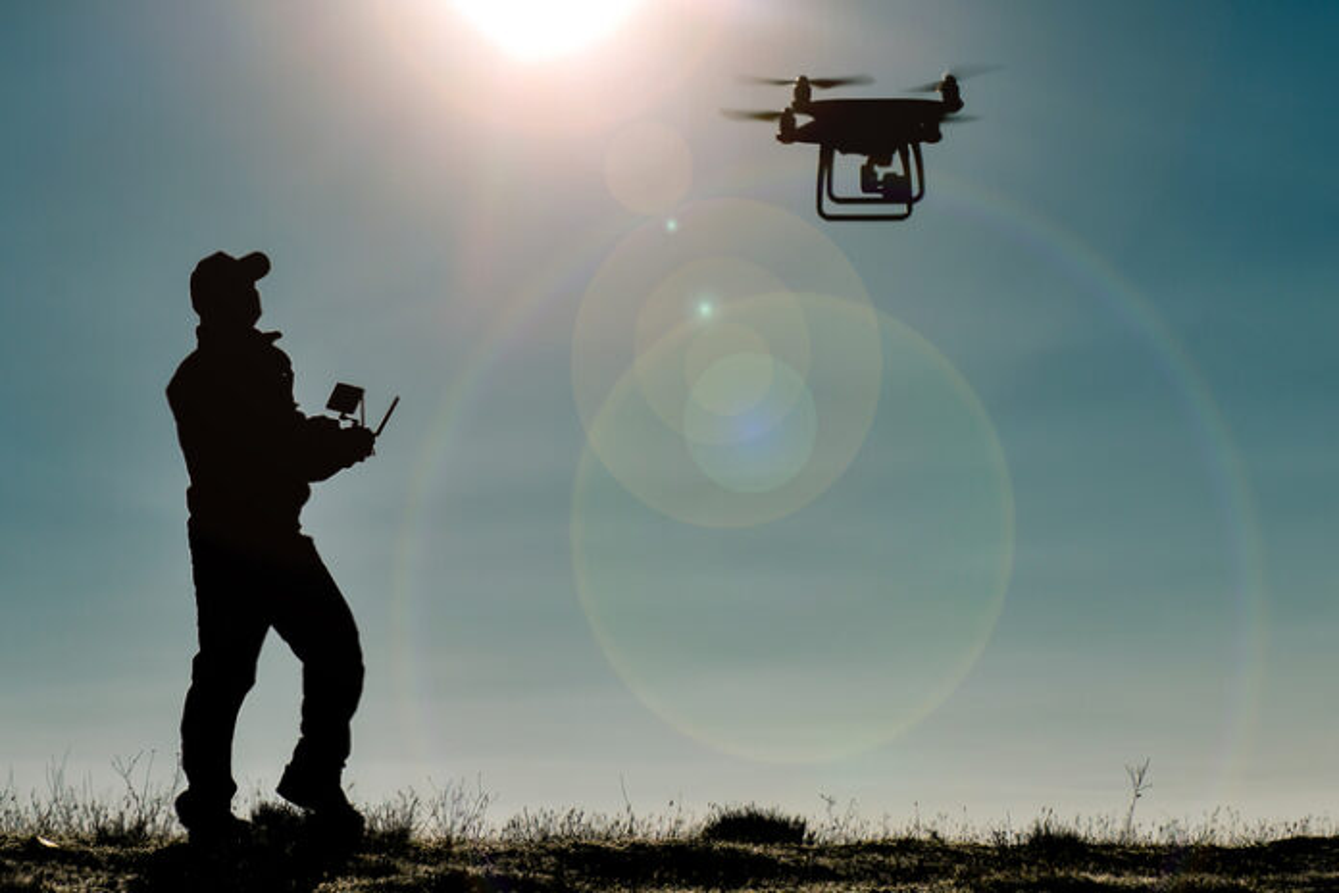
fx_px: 2603
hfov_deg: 28.8
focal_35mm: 70
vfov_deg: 19.5
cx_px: 670
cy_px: 446
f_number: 8
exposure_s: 1/640
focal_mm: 70
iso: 50
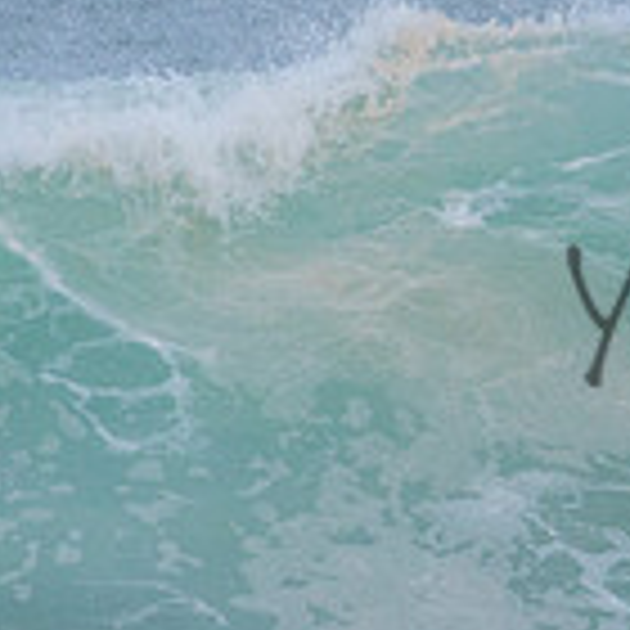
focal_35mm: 2152
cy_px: 94
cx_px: 914
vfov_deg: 0.8
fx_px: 44311
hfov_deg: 0.8
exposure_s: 1/2000
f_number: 5.6
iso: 1000
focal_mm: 500
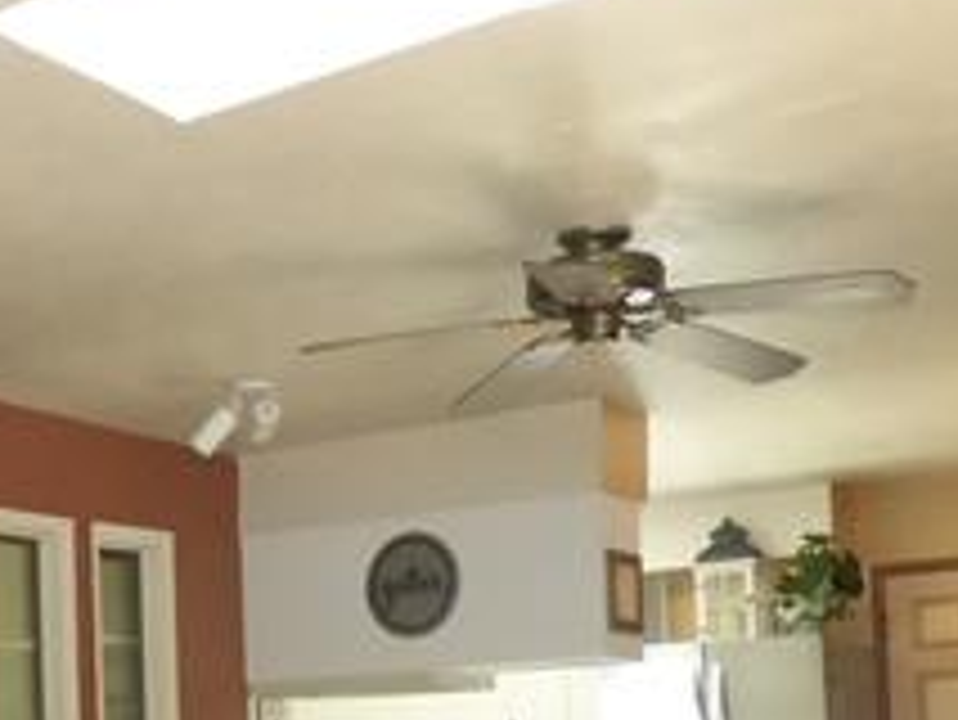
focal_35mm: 60
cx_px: 103
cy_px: 729
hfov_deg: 30.8
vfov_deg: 23.4
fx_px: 1661
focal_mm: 3.58
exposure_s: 1/160
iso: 800
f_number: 2.8
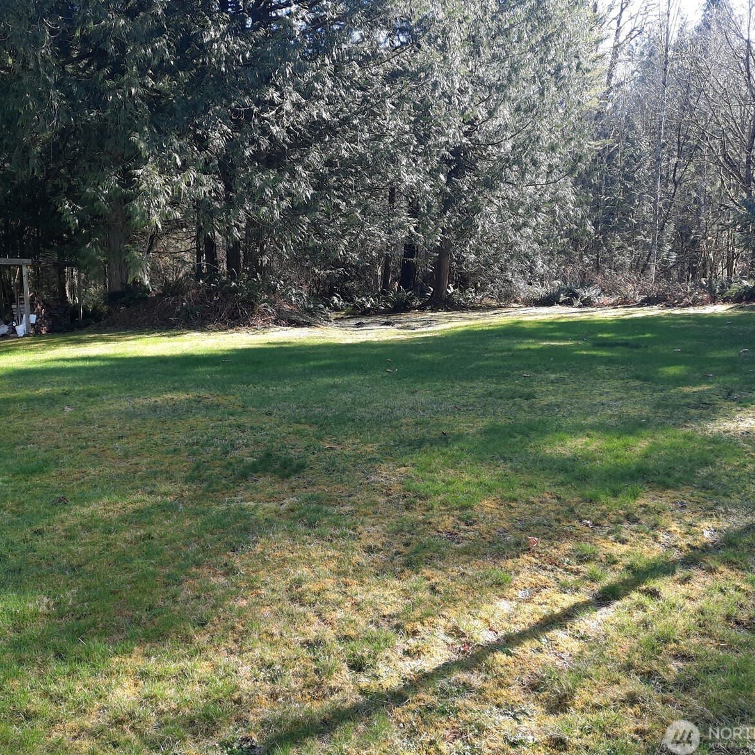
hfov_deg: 53.8
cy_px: 379
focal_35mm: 30
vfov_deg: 54.0
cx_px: 319
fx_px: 740
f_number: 2
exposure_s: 1/122
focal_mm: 4.6
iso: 32
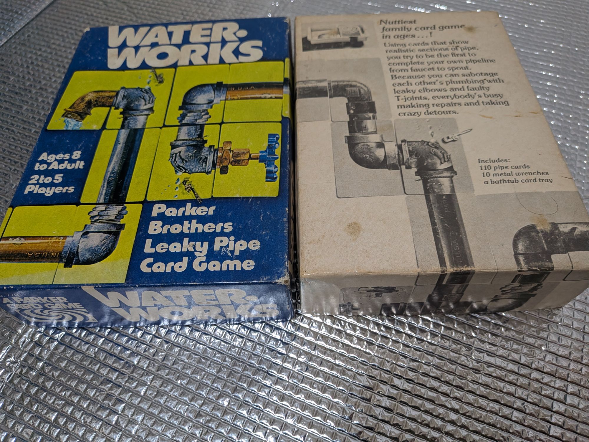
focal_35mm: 24
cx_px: 294
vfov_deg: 56.8
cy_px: 221
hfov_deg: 71.6
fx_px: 408
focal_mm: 4.53
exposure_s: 1/100
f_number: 1.7
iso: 236
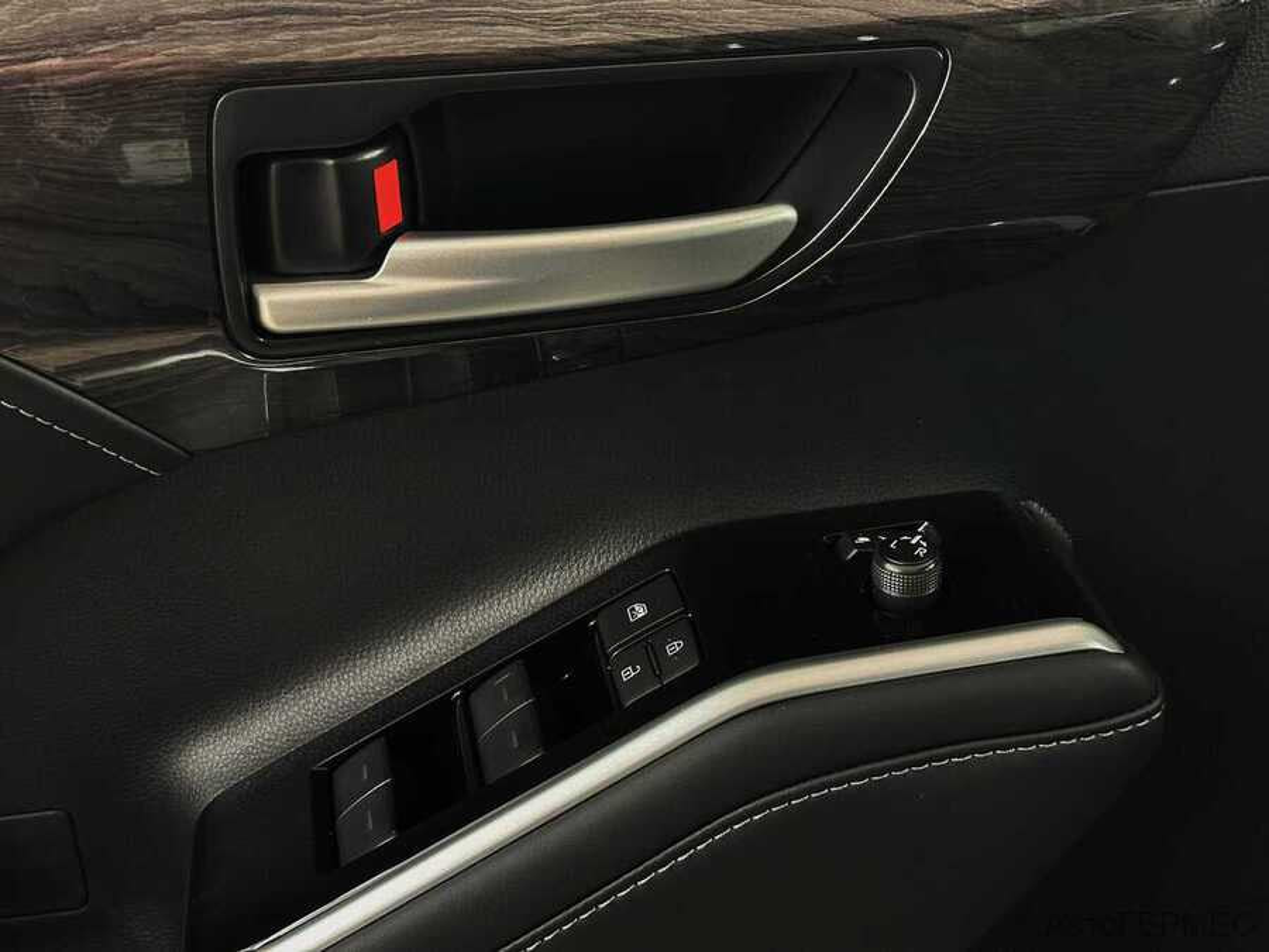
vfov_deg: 30.3
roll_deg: -0.1
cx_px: 634
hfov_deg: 39.7
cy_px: 476
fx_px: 1760
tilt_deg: -30.8
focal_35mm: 48
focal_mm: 6.86
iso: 400
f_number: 1.78
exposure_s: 1/33
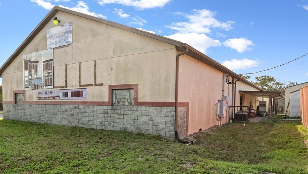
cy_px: 101
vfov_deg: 45.8
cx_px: 139
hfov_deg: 73.8
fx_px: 204
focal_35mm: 25
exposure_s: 1/160
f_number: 8
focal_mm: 18
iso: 640
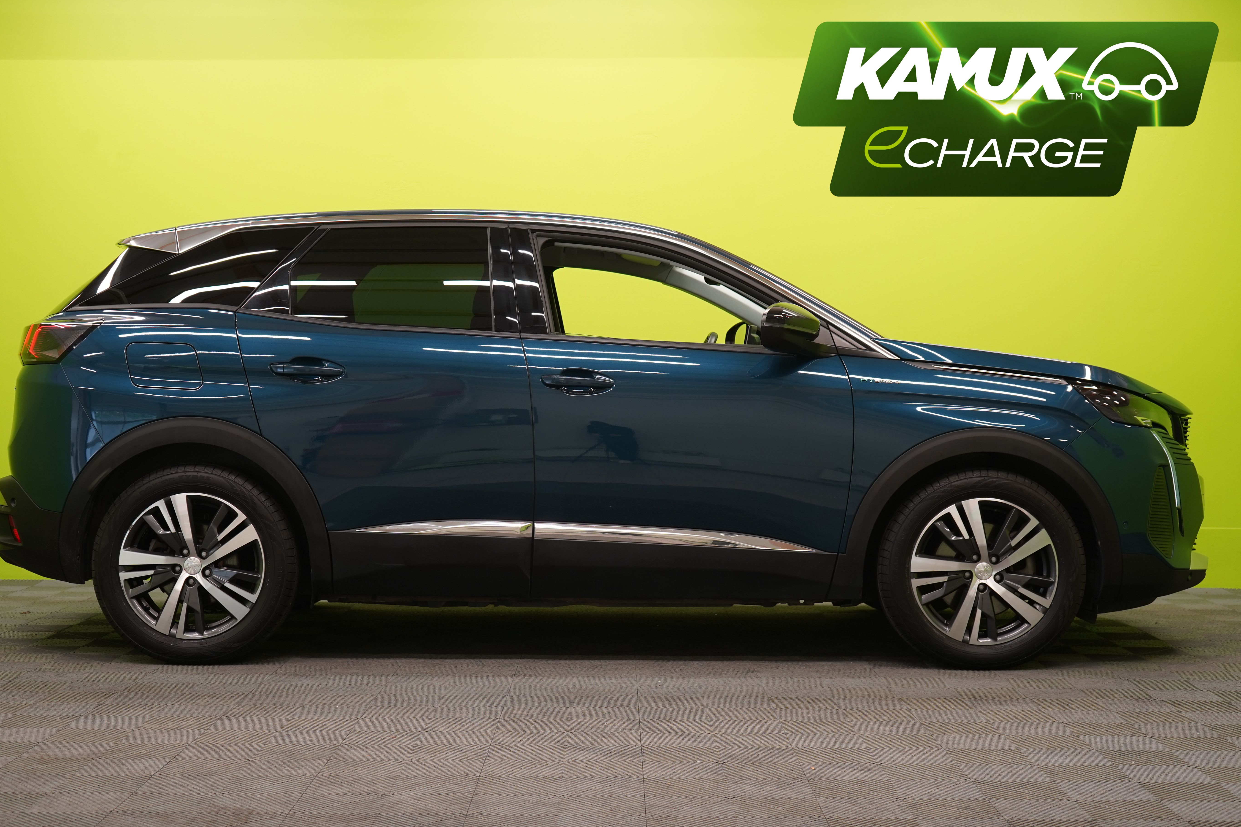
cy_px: 429
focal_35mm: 52
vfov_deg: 26.0
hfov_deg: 38.2
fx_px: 1792
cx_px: 594
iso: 400
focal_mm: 47
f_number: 5
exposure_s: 1/30
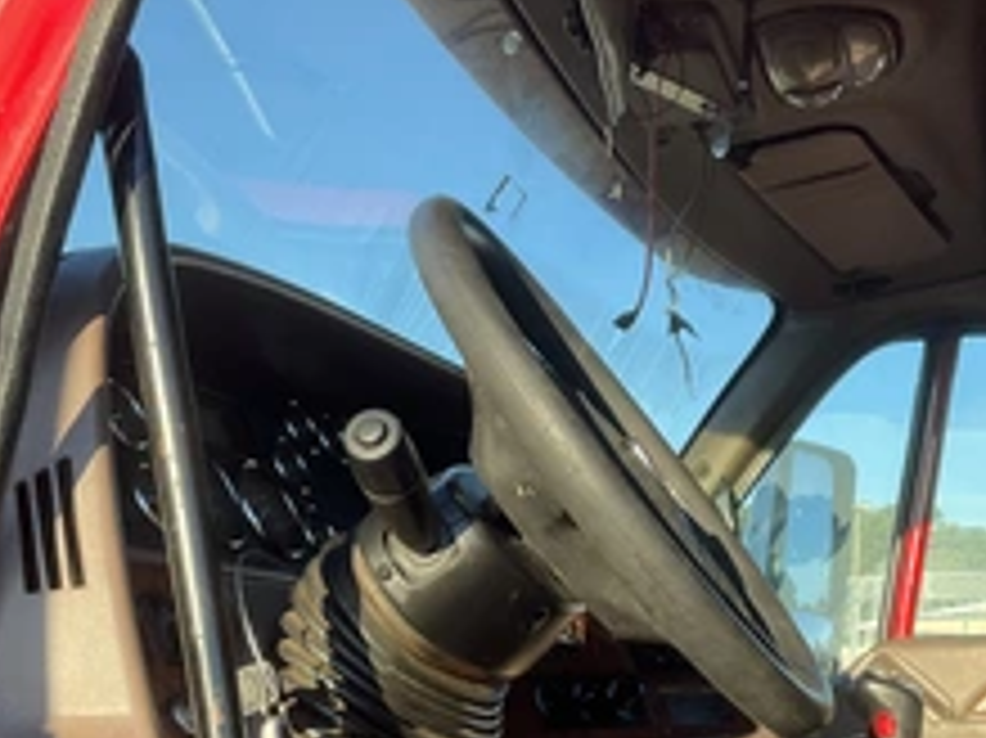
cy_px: 558
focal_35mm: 53
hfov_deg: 36.1
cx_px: 563
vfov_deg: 27.1
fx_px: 1509
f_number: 1.8
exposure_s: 1/346
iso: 25
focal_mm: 3
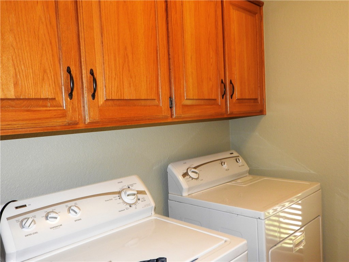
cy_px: 131
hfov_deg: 60.0
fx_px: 302
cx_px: 174
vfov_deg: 46.8
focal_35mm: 30
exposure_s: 1/30
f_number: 3.5
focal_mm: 5.4
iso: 200
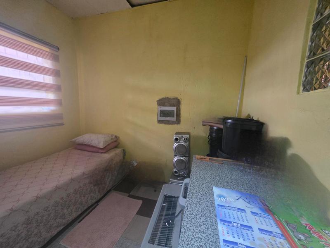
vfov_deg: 89.9
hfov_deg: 106.2
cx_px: 165
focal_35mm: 13
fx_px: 124
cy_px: 124
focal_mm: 2.2
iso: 800
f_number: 1.9
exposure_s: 1/50.3
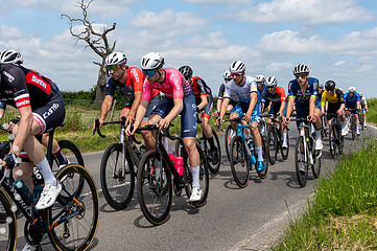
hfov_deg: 34.4
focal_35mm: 58
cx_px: 160
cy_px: 119
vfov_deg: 23.3
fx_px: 607
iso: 100
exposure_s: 1/1250
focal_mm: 29
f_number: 6.3
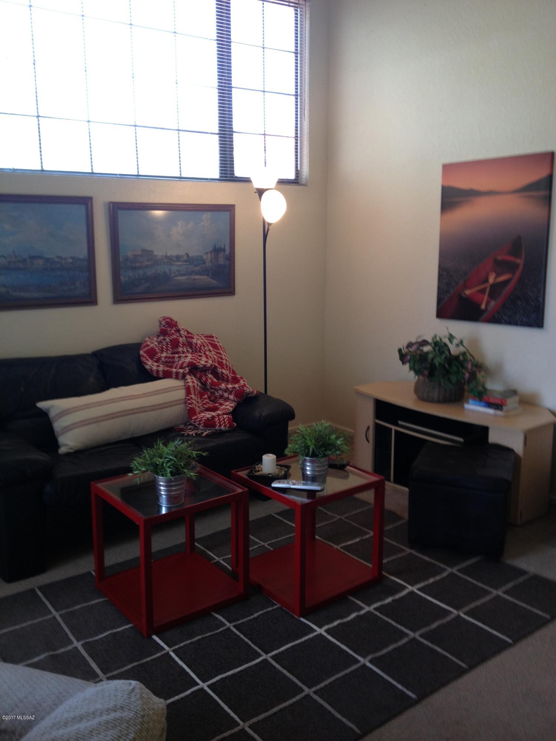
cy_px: 370
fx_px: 750
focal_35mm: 35
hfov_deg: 40.7
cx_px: 278
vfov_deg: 52.6
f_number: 2.4
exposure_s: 1/40
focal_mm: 4.28
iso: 64
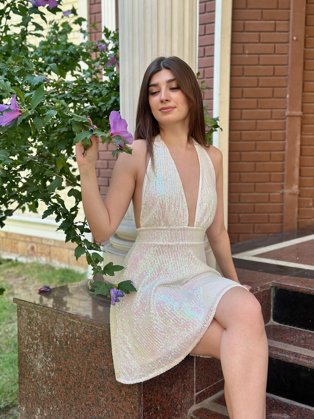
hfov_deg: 30.3
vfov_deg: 39.7
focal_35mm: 48
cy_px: 210
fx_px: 581
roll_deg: -0.7
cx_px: 157
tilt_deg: -6.8
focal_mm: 6.86
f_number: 1.78
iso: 80
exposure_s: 1/441
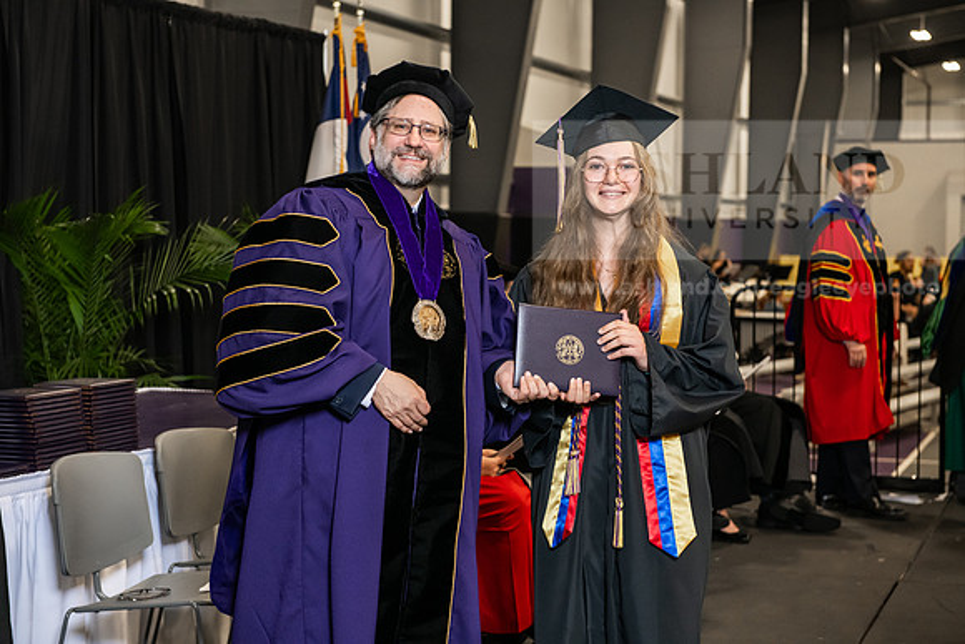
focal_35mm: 70
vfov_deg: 19.5
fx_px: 1877
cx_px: 482
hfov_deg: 28.8
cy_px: 322
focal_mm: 70
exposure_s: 1/200
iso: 2500
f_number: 5
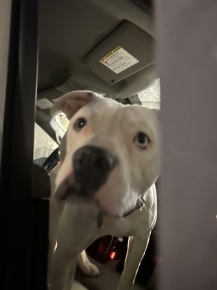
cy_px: 145
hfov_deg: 53.1
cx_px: 108
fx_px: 217
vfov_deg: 67.3
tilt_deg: +7.3
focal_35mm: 26
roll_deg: -4.0
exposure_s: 1/24
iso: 1000
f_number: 1.5
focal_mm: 5.7
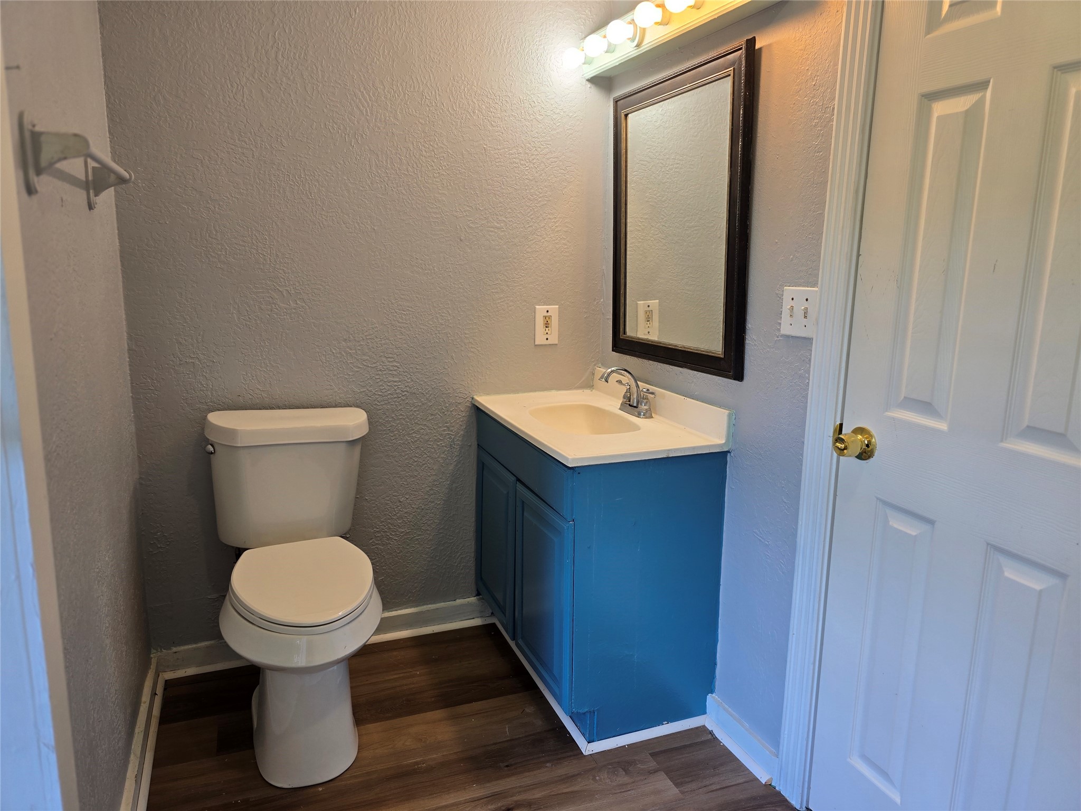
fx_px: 718
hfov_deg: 73.9
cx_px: 540
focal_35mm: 23
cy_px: 406
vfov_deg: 58.9
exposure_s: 1/120
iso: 40
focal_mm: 6.3
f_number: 1.7
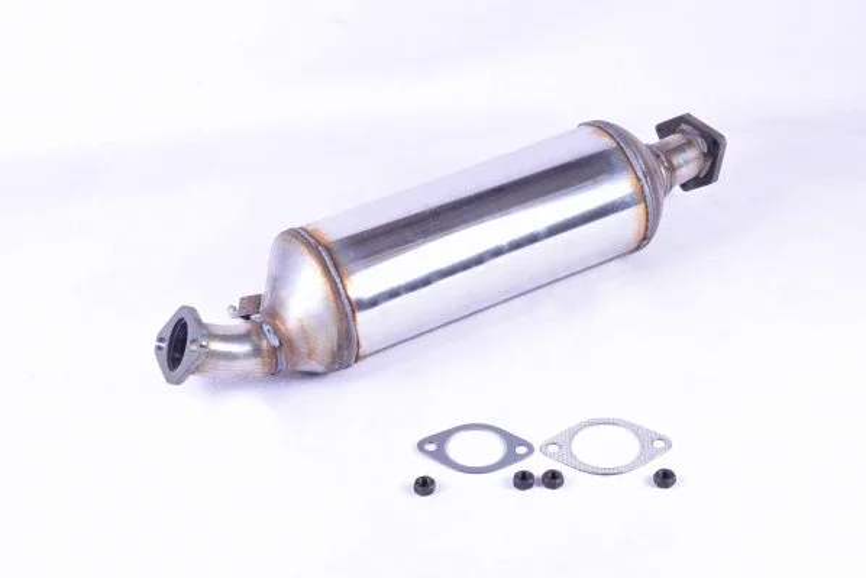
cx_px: 433
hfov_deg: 24.6
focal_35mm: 82
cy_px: 289
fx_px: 1985
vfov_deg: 16.6
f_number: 16
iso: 200
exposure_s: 1/60
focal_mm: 55
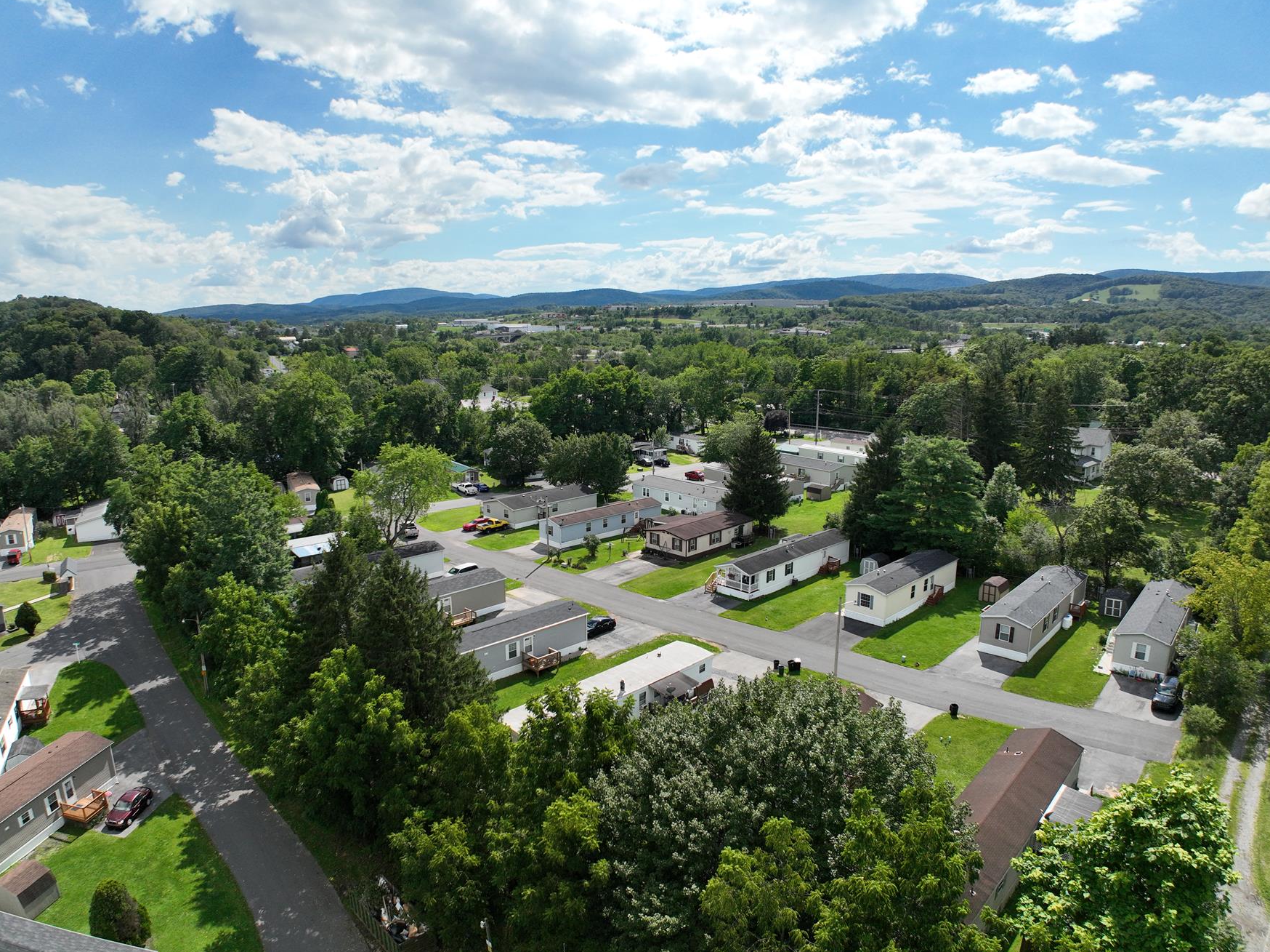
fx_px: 917
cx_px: 613
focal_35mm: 25
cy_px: 468
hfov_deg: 69.4
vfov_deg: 54.8
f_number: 2.8
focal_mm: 12.29
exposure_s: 1/4000
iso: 240
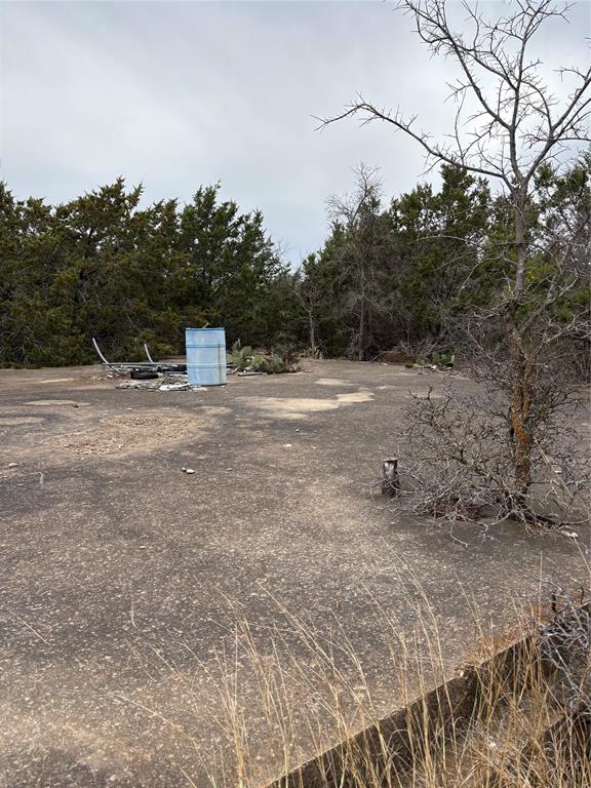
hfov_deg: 53.1
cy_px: 394
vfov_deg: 67.3
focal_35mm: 26
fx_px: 592
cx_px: 296
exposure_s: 1/1164
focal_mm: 5.96
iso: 50
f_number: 1.6
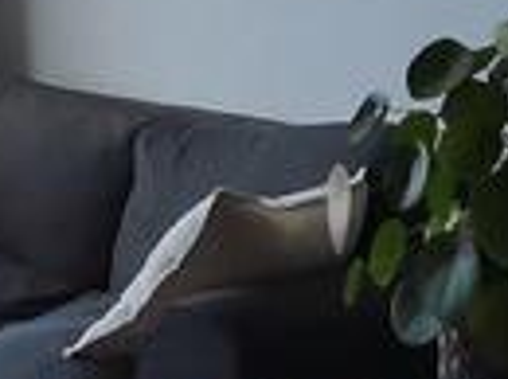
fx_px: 1538
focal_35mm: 105
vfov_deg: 13.8
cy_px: -12
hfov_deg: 17.6
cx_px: -152
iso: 64
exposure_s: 1/100
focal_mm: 1.78
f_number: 2.4
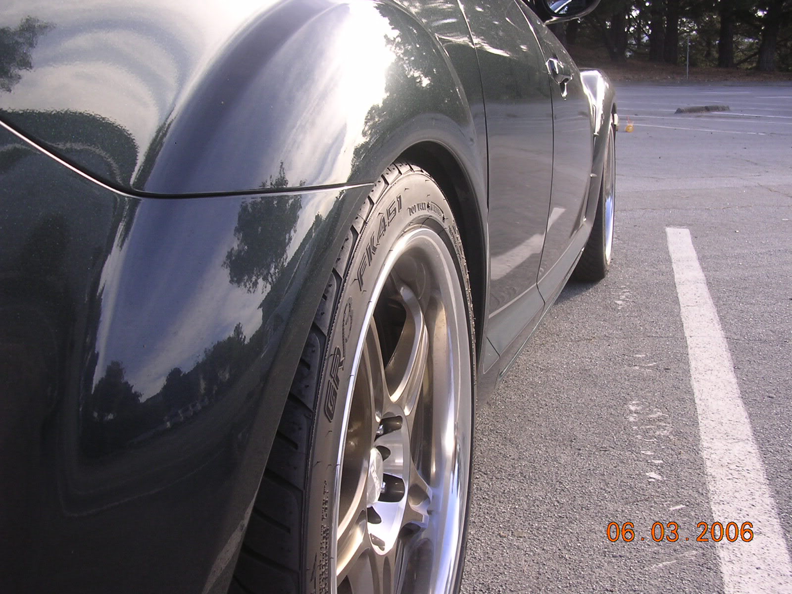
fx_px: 938
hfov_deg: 45.8
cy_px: 297
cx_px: 396
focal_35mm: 41
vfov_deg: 35.1
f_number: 2.9
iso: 100
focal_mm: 6.2
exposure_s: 1/168
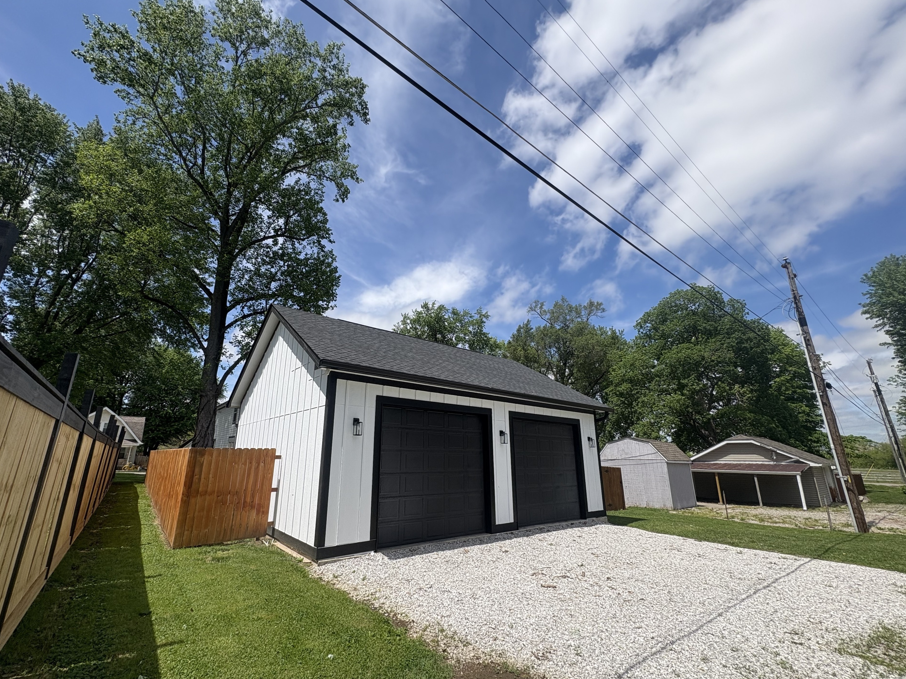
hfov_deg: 98.1
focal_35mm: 15
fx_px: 393
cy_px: 353
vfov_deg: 81.7
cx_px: 429
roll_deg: +0.9
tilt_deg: +13.5
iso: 50
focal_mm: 2.22
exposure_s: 1/2342
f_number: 2.2
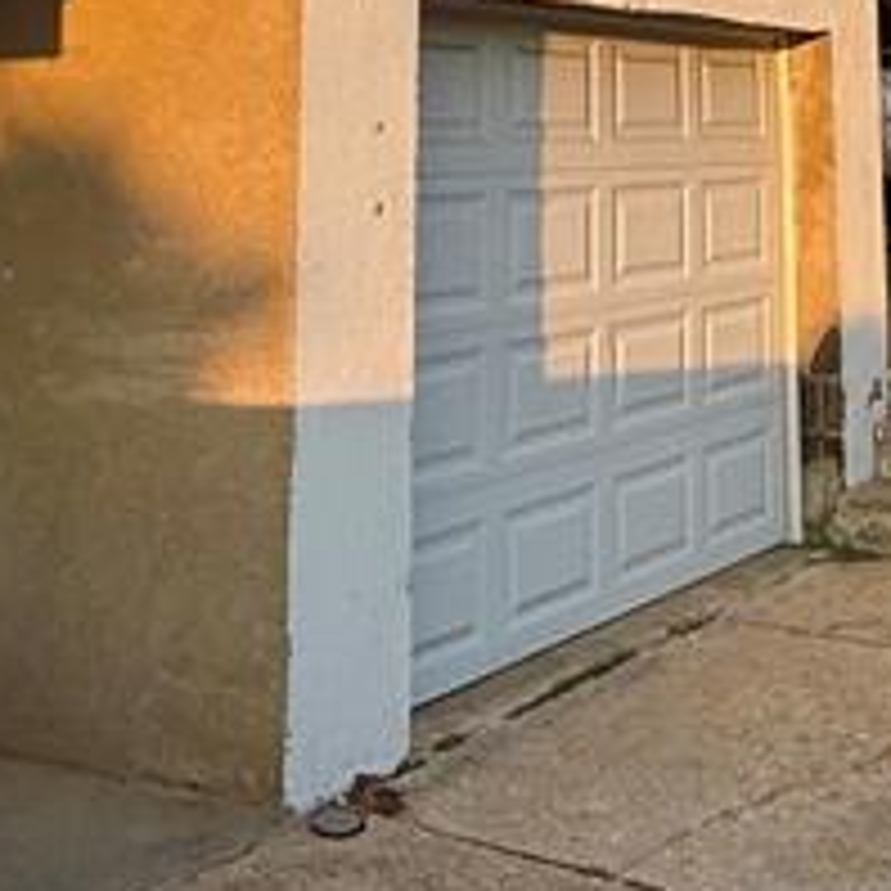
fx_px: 1864
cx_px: 738
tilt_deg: +10.8
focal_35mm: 64
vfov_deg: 24.4
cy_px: -171
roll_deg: +1.2
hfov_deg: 26.3
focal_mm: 2.22
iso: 50
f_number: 2.2
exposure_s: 1/527
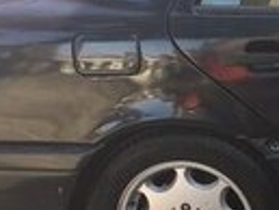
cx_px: 599
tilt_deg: -21.3
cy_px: 66
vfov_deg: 10.0
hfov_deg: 11.6
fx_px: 1194
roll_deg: -4.2
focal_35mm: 148
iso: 32
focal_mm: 4.15
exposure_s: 1/197
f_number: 2.2
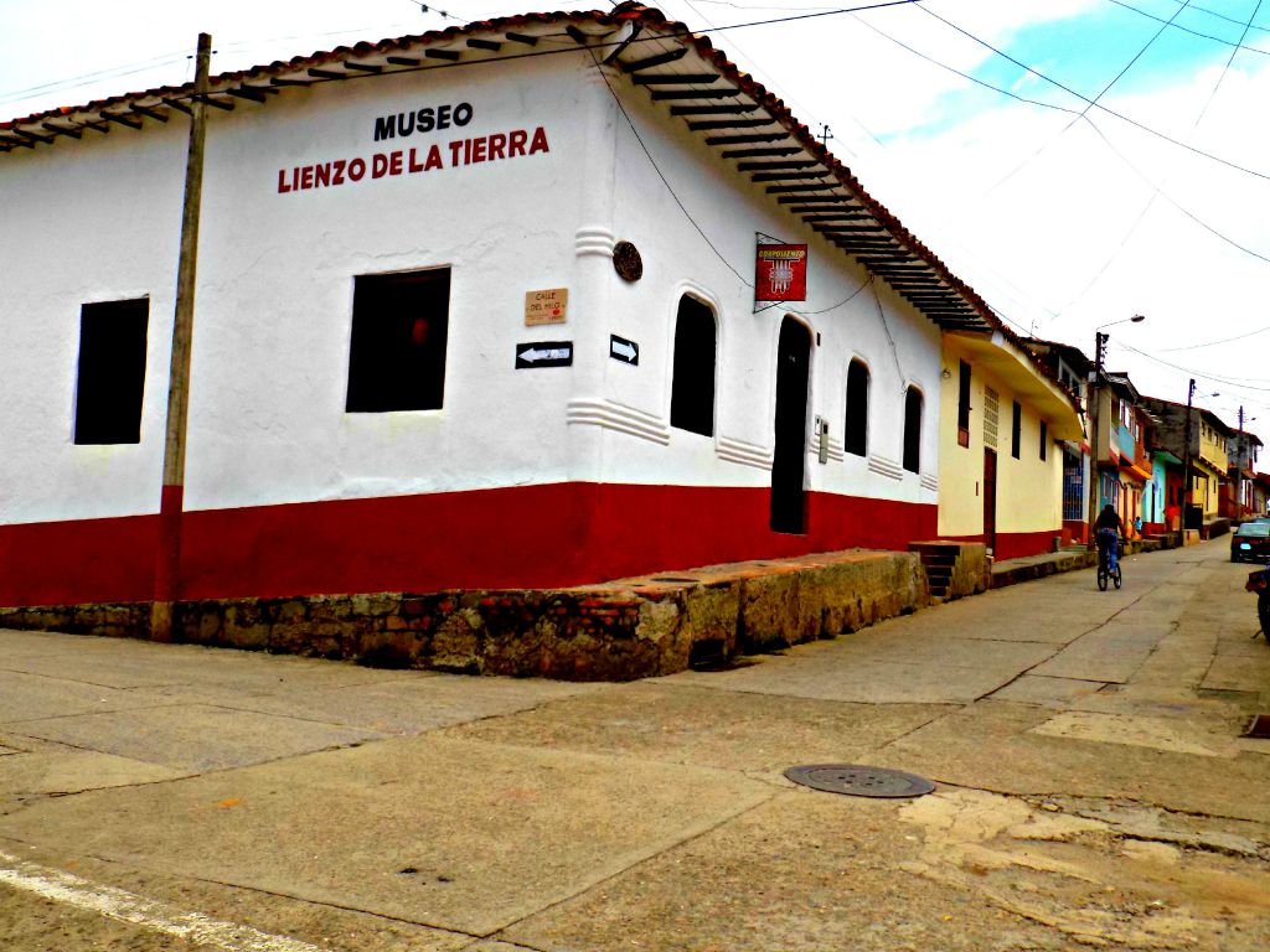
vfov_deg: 41.8
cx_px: 635
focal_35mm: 34
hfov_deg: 54.0
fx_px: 1247
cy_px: 476
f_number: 3.4
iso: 80
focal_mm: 6.1
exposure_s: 1/1000
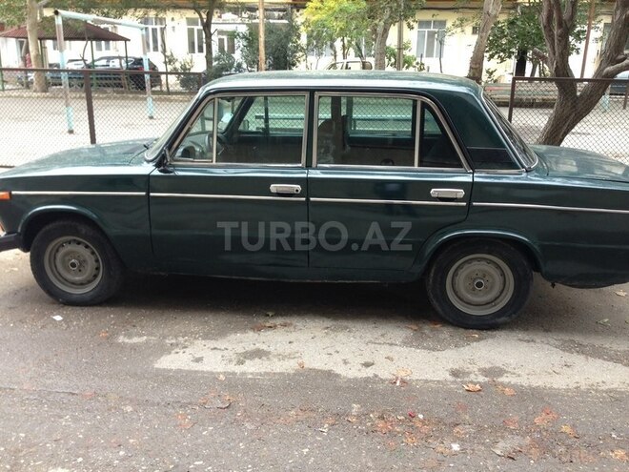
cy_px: 236
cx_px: 314
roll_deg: -0.5
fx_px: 600
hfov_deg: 55.4
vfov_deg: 42.9
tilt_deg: -14.7
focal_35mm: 33
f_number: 2.4
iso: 64
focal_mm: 4.12
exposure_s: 1/40
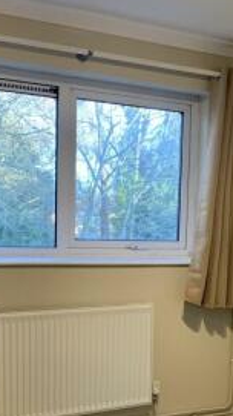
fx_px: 671
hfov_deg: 19.4
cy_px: 294
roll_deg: -2.8
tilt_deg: -7.7
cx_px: 206
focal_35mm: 61
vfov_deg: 33.9
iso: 50
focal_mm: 4.25
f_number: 1.8
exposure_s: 1/50
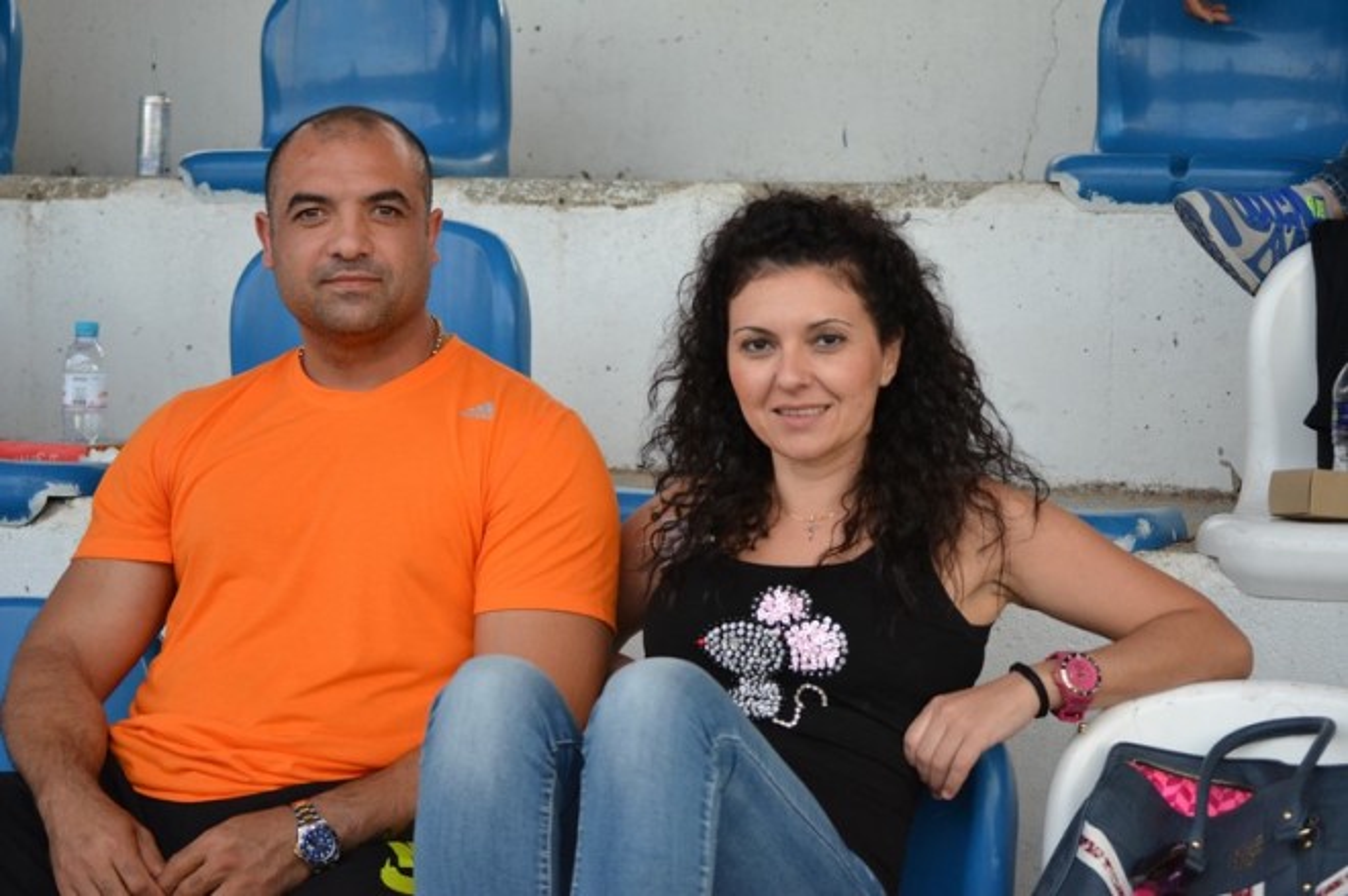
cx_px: 674
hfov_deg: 24.6
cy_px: 448
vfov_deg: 16.5
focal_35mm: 82
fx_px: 3087
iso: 1400
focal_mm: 55
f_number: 4
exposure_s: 1/500
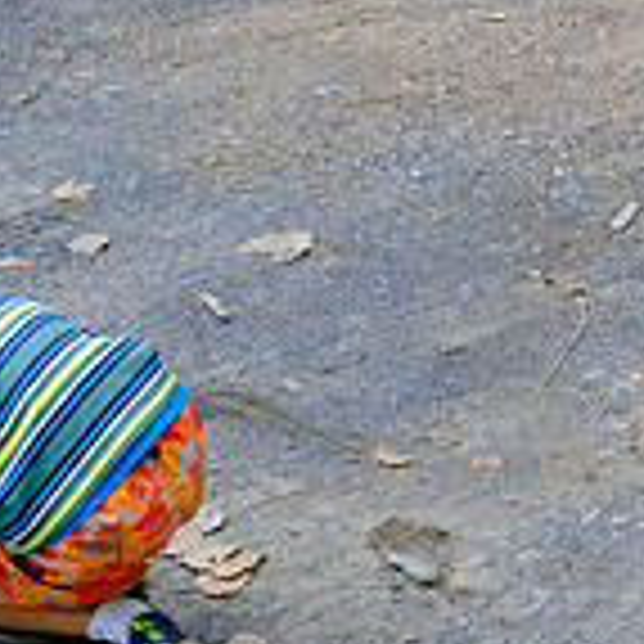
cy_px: 394
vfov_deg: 16.3
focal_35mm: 107
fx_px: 2252
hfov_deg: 15.0
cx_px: 982
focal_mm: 20.6
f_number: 8
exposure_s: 1/400
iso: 1600
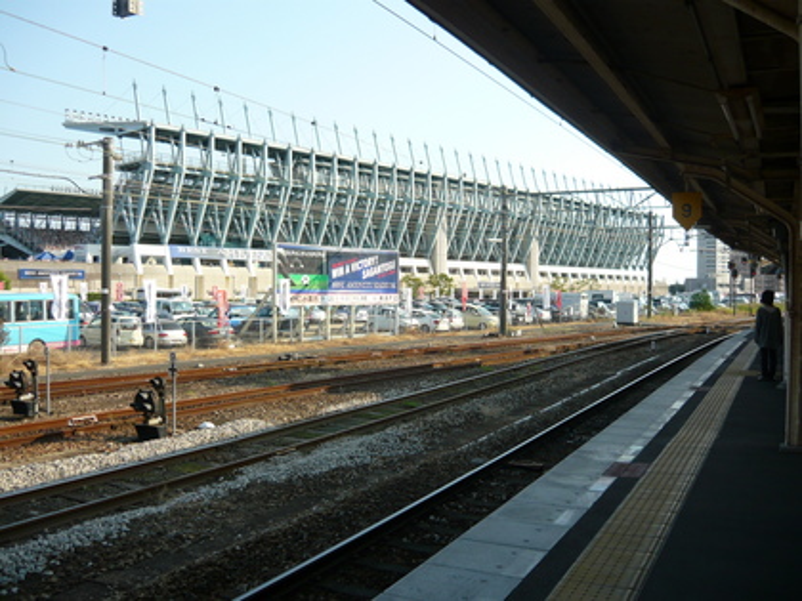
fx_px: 765
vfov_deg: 42.9
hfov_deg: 55.4
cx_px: 401
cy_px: 300
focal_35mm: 33
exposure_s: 1/640
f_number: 2.8
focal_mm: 5.5
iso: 100
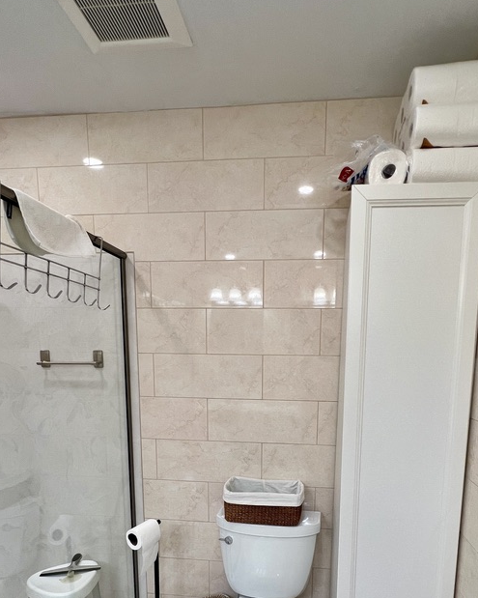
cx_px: 267
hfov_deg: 65.3
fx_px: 371
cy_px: 418
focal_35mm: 21
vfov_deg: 74.2
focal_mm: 1.57
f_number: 1.8
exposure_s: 1/120
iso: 80
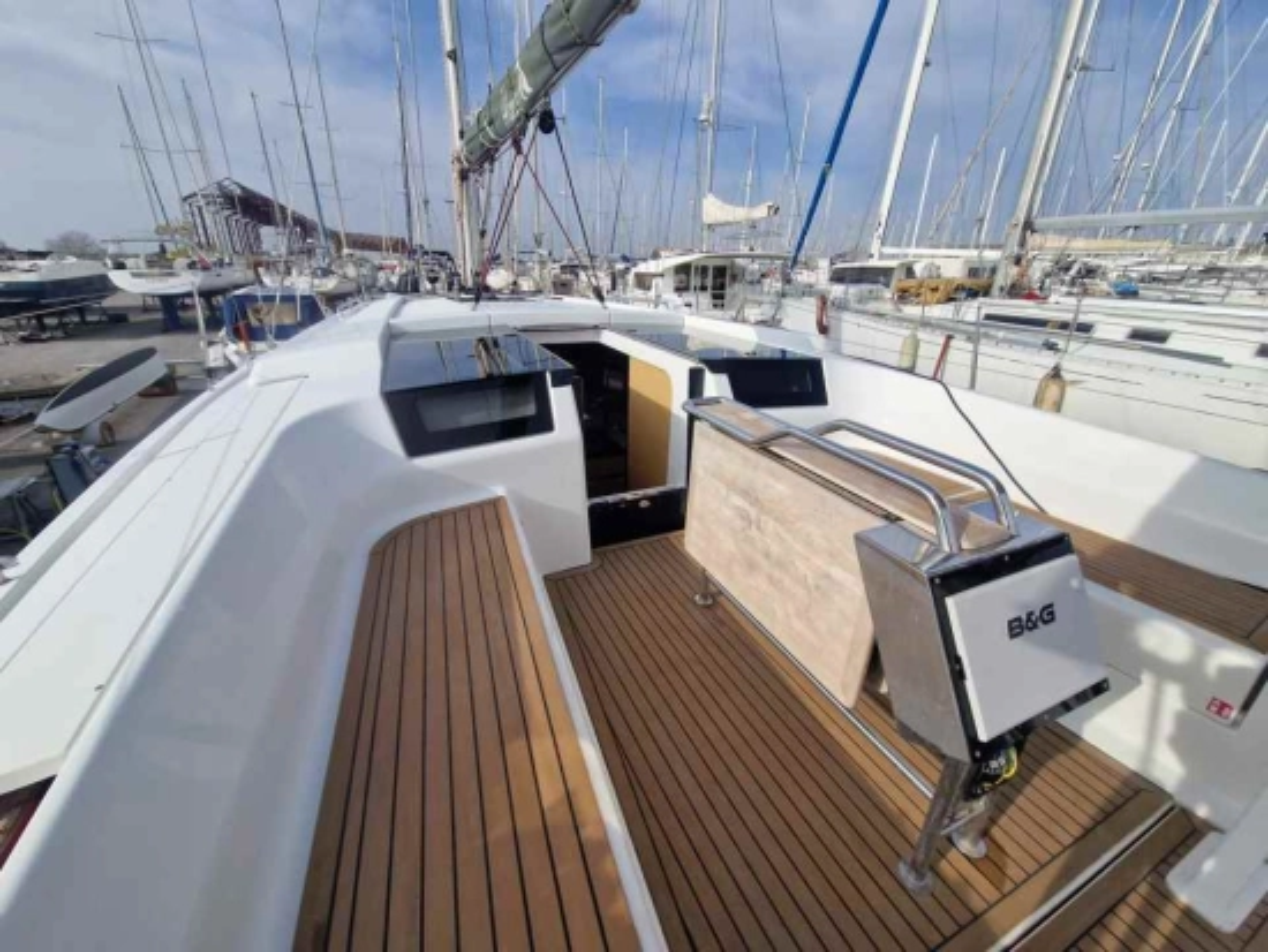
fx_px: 476
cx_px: 634
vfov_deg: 90.0
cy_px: 476
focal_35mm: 13
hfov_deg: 106.2
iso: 50
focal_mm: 2.2
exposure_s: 1/2432
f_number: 2.2
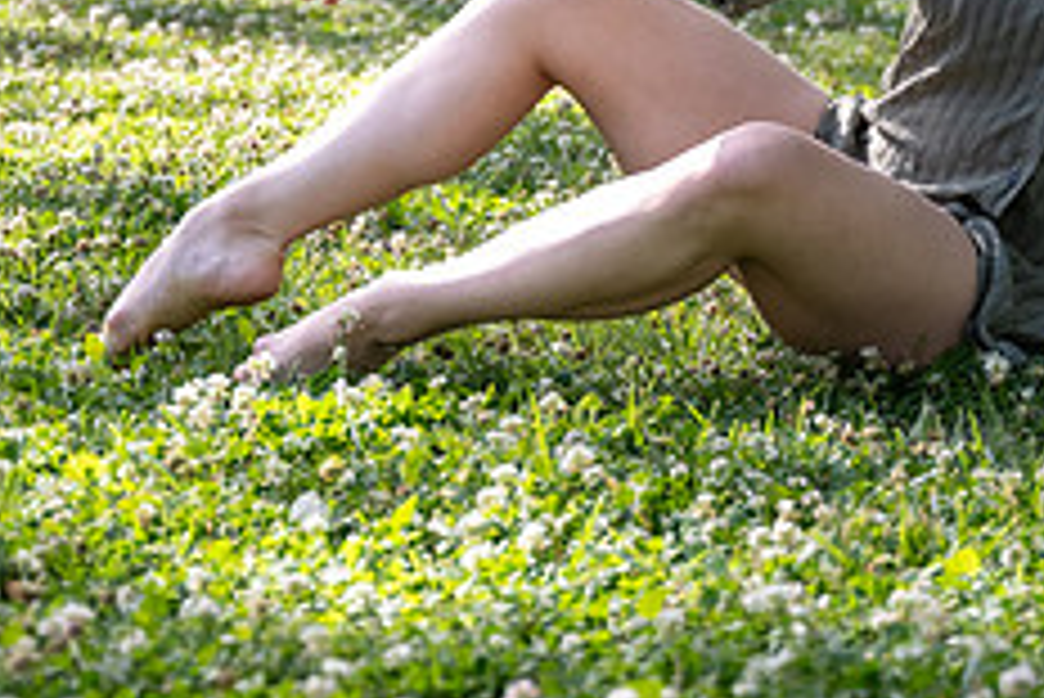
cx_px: 1159
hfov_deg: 13.5
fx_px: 4324
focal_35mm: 149
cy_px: -141
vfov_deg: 9.1
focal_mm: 49
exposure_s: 1/800
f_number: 3.2
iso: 400
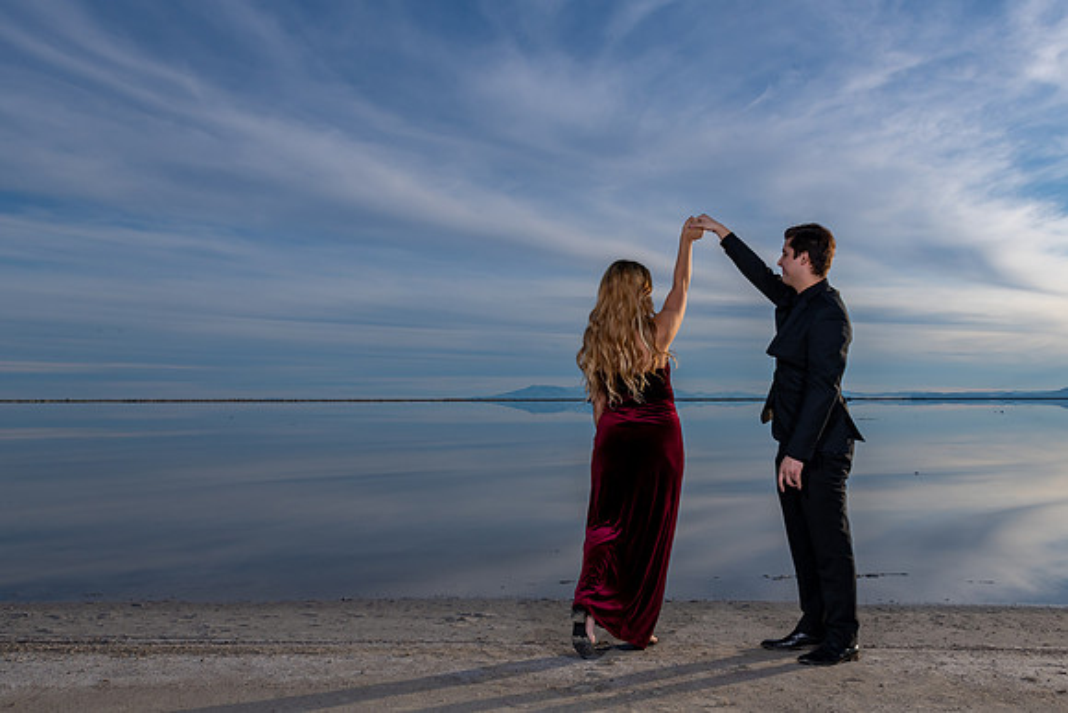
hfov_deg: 55.5
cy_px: 389
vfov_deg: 38.7
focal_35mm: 34
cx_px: 572
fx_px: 1014
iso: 200
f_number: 18
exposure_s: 1/200
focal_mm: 28
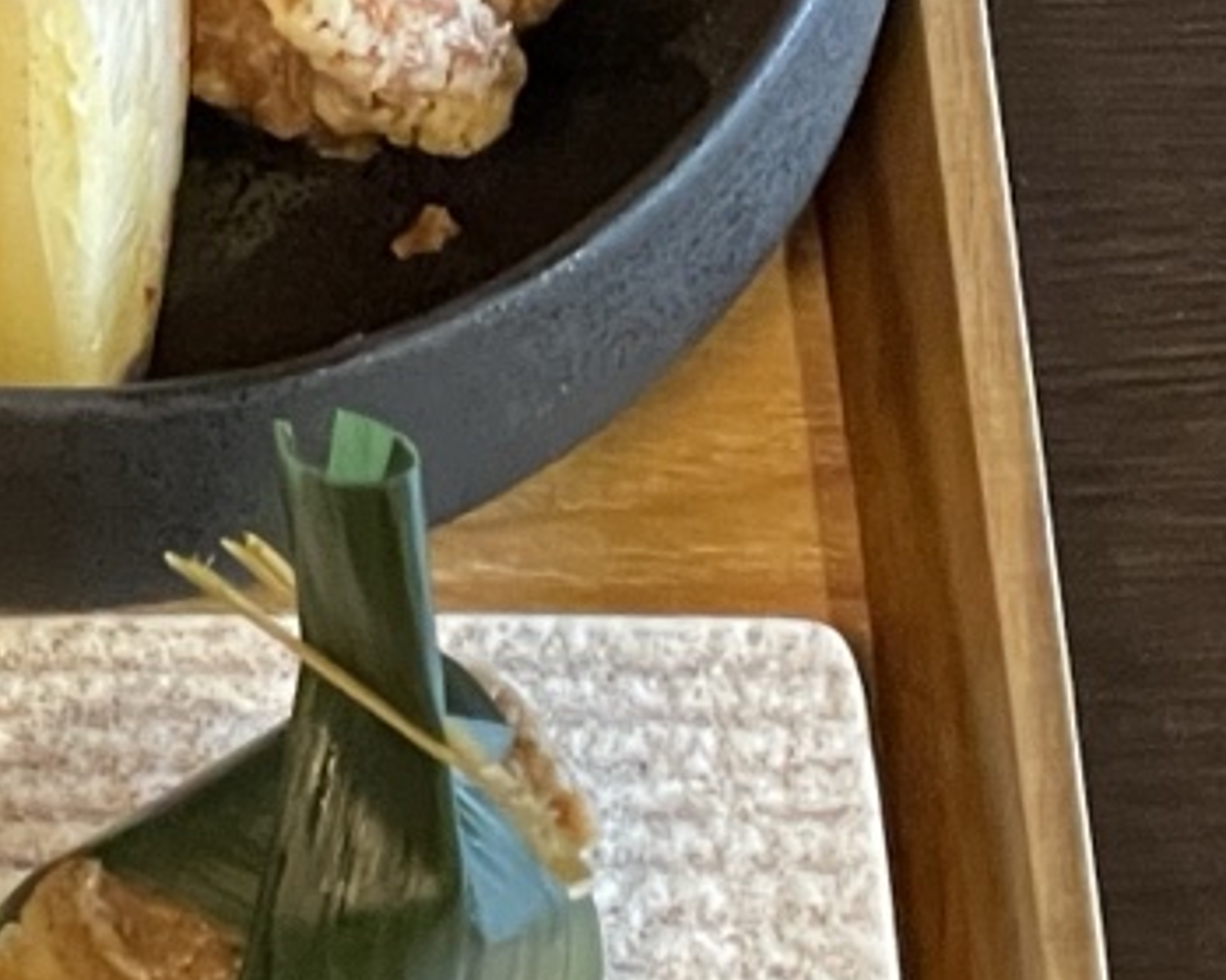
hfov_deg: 7.0
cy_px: 334
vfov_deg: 5.9
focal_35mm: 262
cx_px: -1454
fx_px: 9504
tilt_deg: -65.6
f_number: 2
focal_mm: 6
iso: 500
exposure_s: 1/50
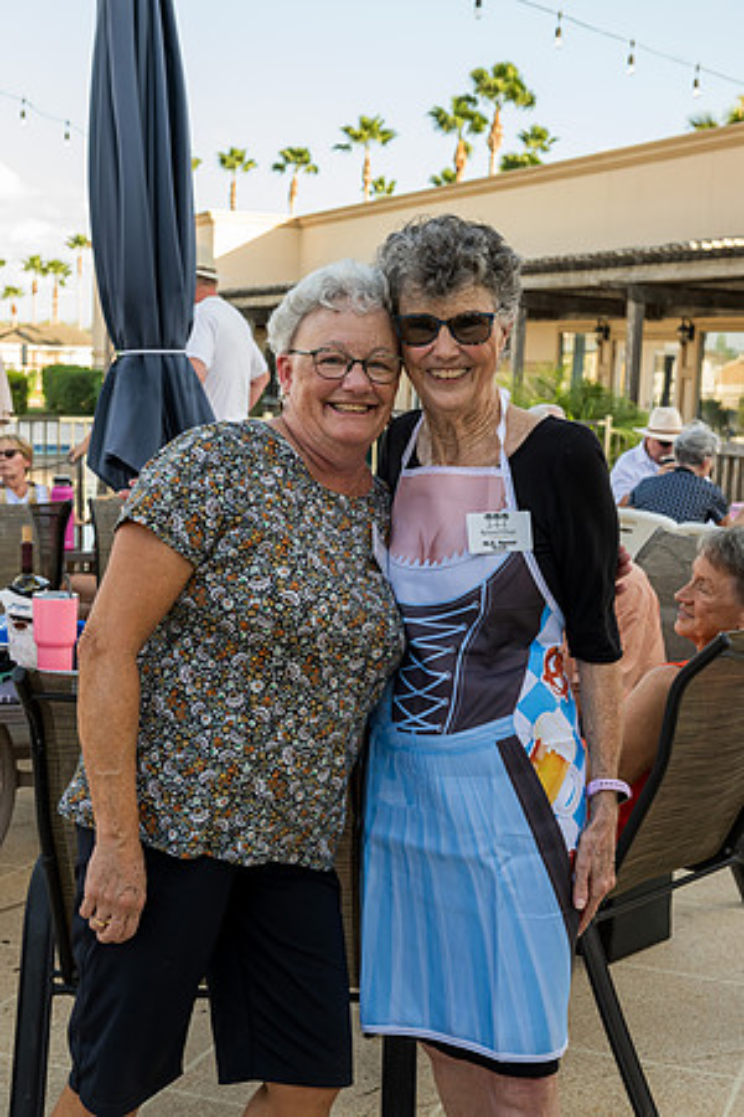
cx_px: 372
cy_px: 558
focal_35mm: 48
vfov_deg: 41.1
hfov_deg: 28.1
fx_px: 1488
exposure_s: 1/320
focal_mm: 48
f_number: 7.1
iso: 900
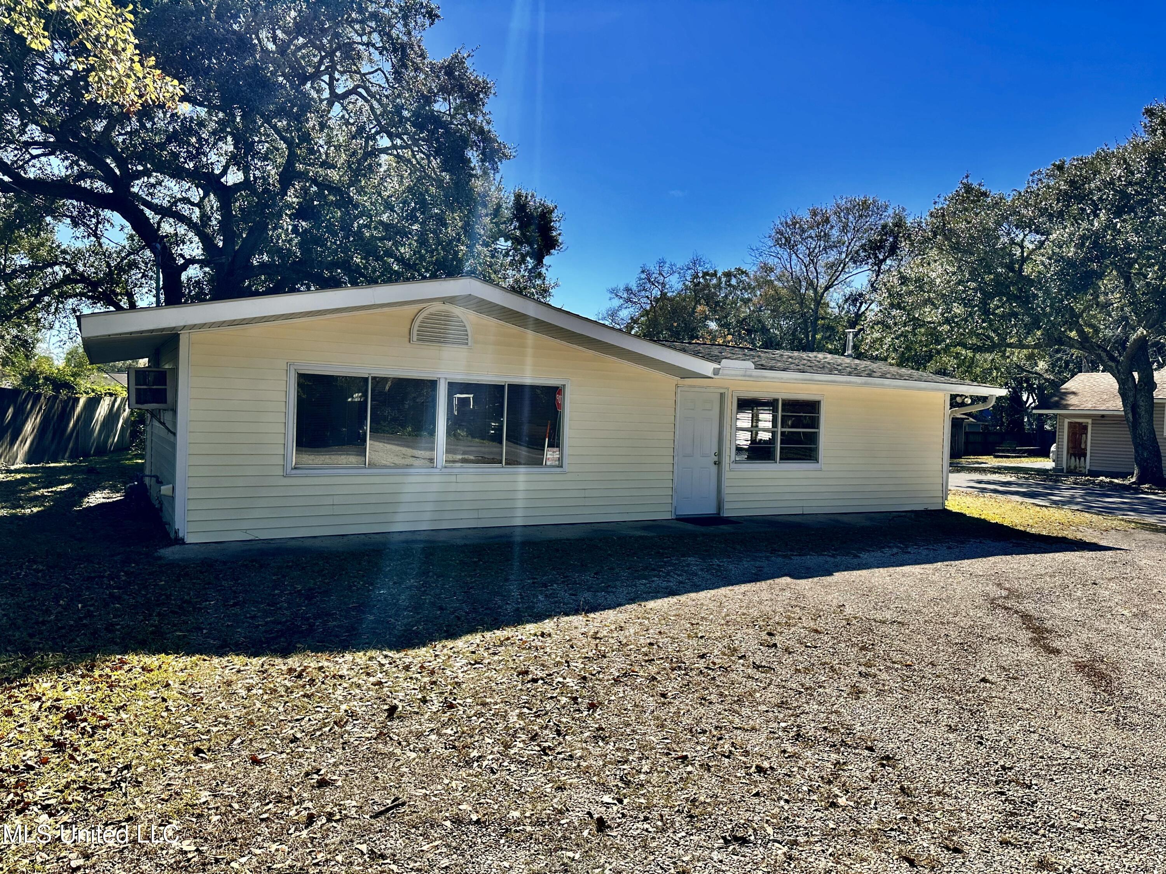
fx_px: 808
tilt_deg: -0.4
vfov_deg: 56.8
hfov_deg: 71.6
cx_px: 583
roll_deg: -2.5
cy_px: 437
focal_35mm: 24
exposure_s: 1/4184
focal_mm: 6.86
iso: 80
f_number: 1.78
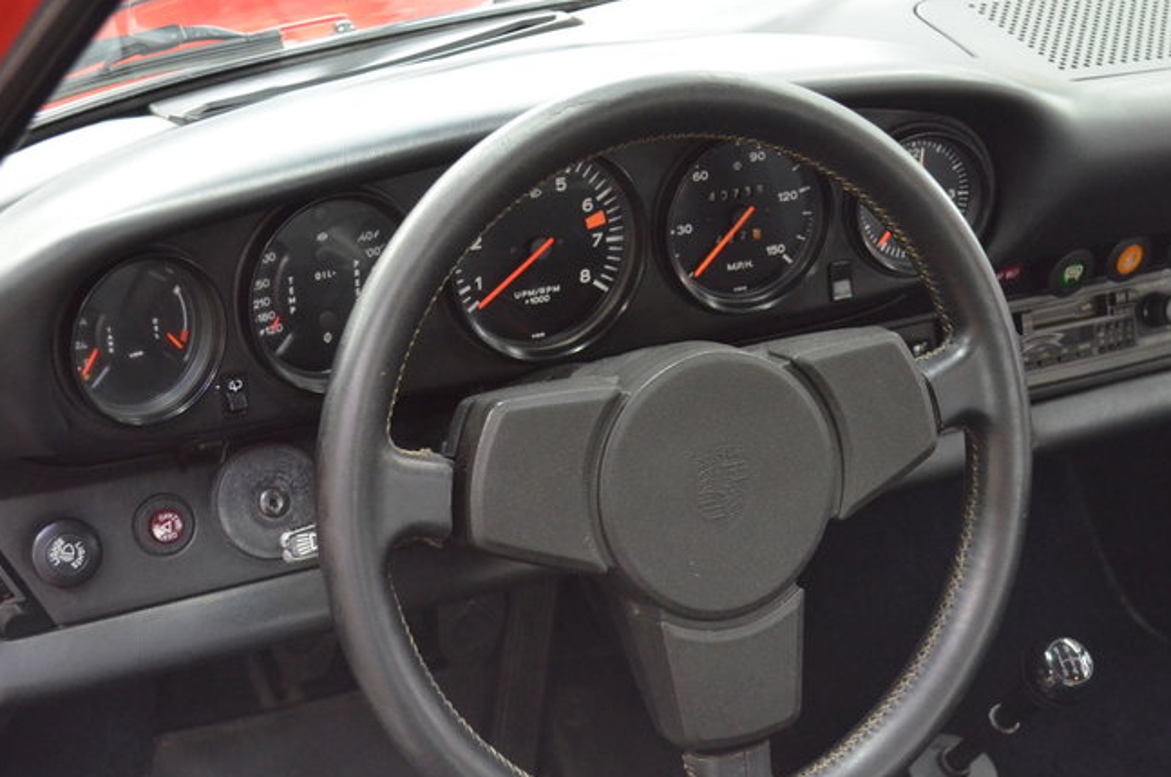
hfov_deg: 35.1
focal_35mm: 57
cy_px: 459
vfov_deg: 23.7
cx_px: 568
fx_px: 1851
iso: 3200
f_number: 4.8
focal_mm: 32
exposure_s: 1/25
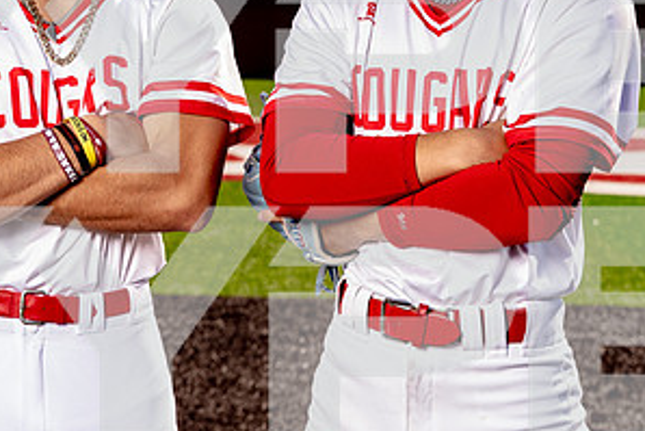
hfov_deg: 18.1
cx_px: 234
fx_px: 2025
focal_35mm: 113
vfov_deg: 12.1
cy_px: 60
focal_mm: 58
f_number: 6.3
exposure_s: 1/250
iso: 100
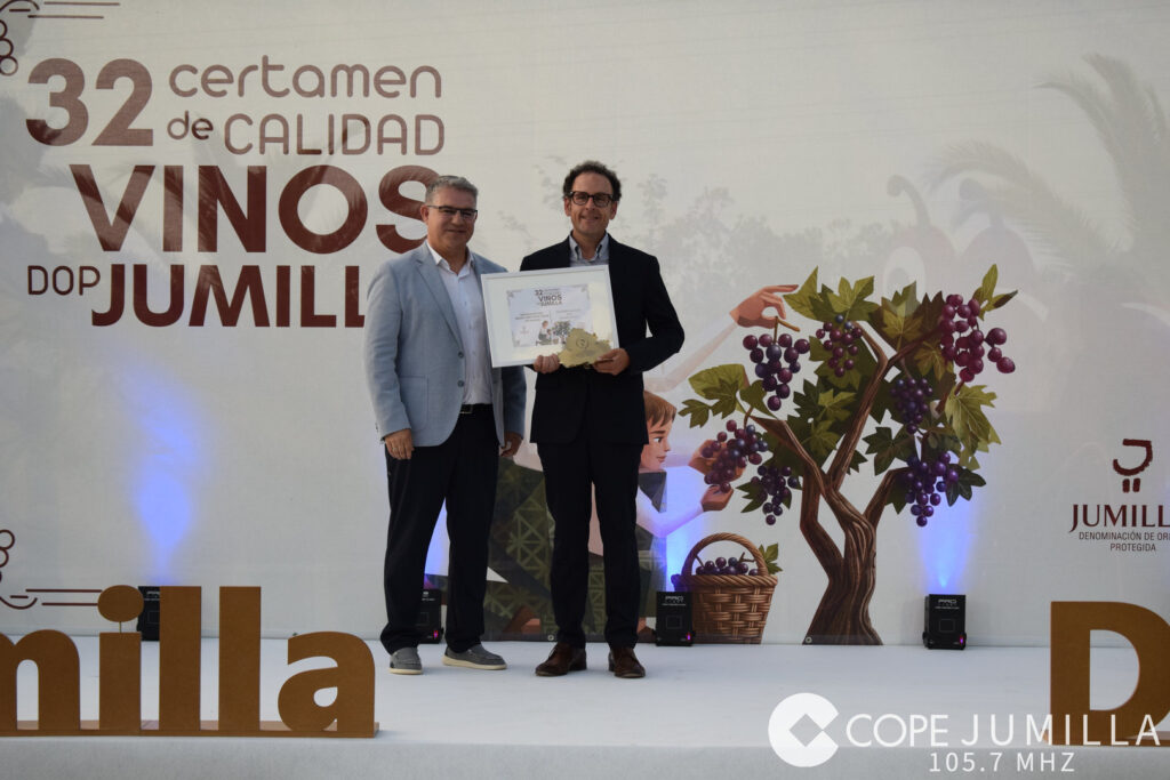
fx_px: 2681
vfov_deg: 16.6
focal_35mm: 82
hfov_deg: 24.6
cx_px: 585
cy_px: 390
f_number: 5.6
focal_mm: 55
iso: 800
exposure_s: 1/640
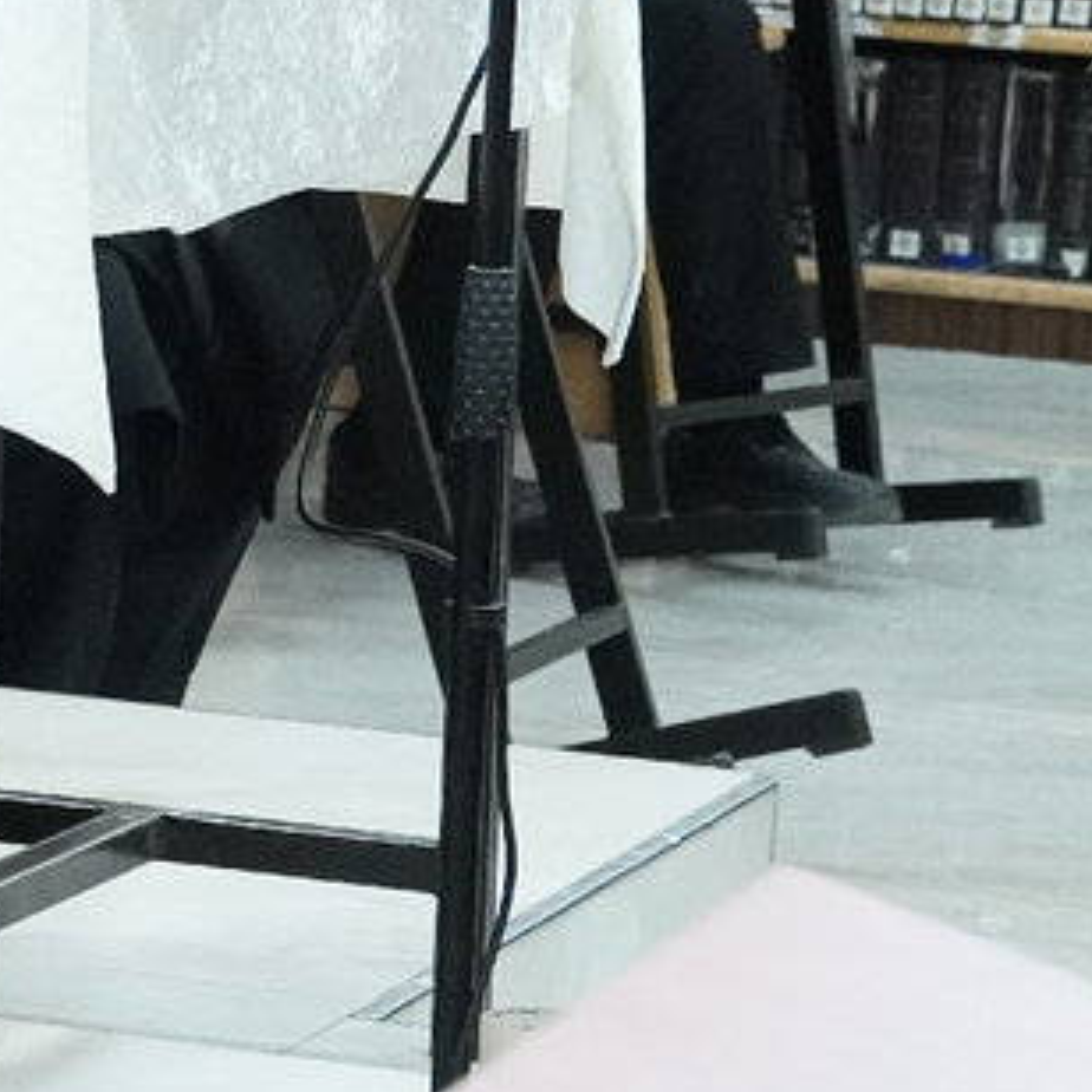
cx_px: -1287
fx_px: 10350
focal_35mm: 290
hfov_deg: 5.9
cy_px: 158
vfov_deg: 6.0
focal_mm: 50
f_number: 6.3
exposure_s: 1/250
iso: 5000
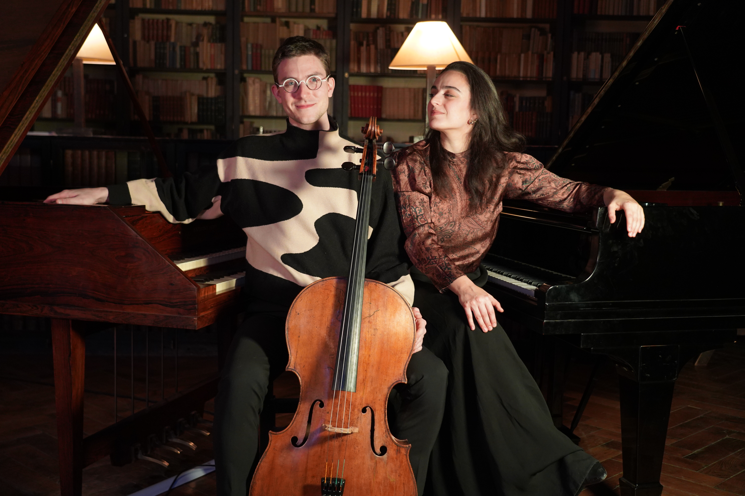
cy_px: 248
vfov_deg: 31.9
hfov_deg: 46.4
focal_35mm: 42
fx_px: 869
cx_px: 372
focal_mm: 42
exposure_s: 1/160
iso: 2500
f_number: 4
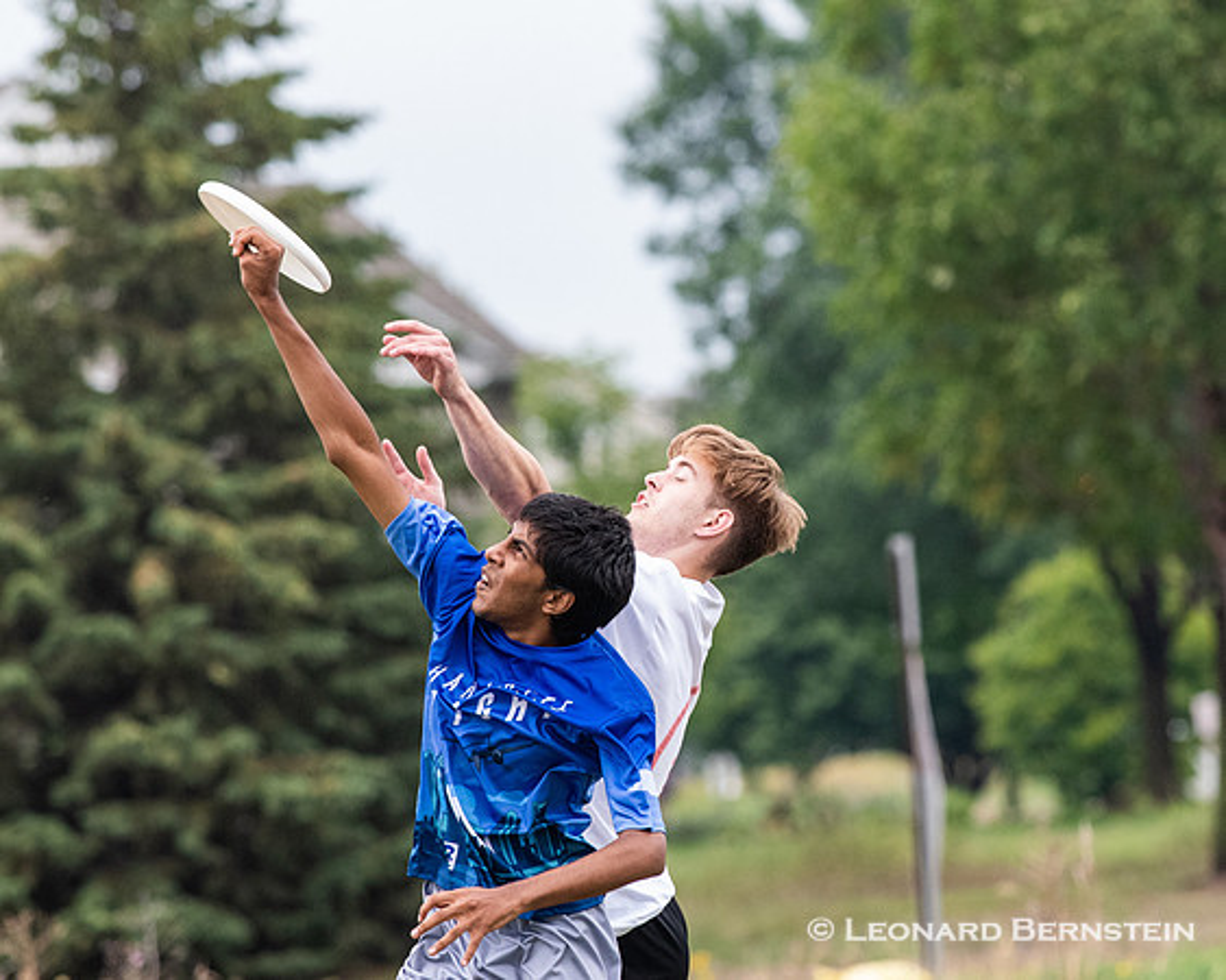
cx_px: 818
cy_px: 435
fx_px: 20438
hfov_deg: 3.4
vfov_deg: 2.7
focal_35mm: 563
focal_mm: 300
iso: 1600
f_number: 6.3
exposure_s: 1/2000
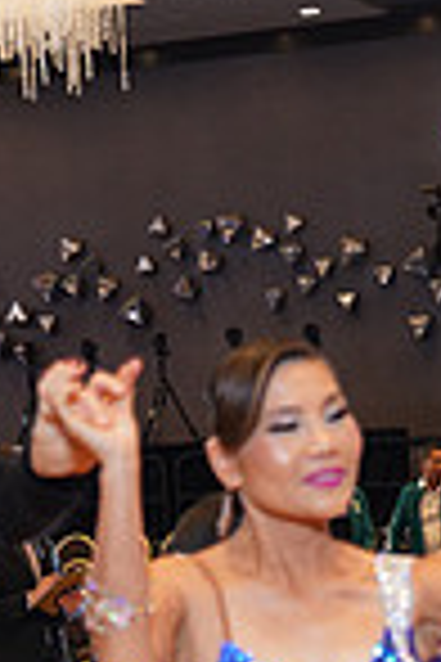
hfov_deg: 8.3
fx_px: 3050
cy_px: 1022
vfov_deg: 11.8
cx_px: 115
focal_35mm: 166
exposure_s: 1/200
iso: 1250
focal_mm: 42
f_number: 4
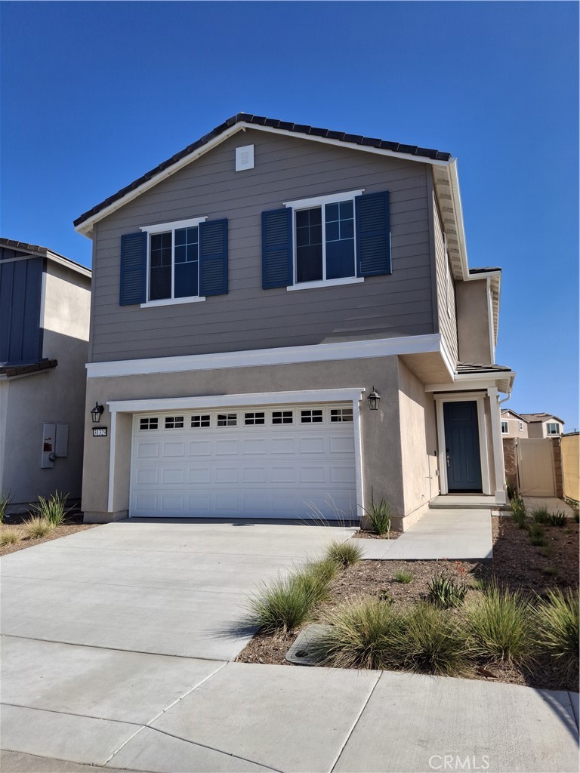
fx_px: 559
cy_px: 386
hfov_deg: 54.9
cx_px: 290
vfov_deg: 69.4
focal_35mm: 25
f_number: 1.8
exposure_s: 1/1172
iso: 32
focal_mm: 4.69
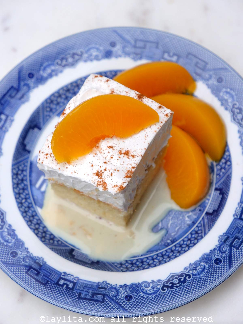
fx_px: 1123
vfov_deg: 16.4
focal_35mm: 120
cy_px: 162
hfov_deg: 12.3
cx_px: 122
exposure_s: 1/125
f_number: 4
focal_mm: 60
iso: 800
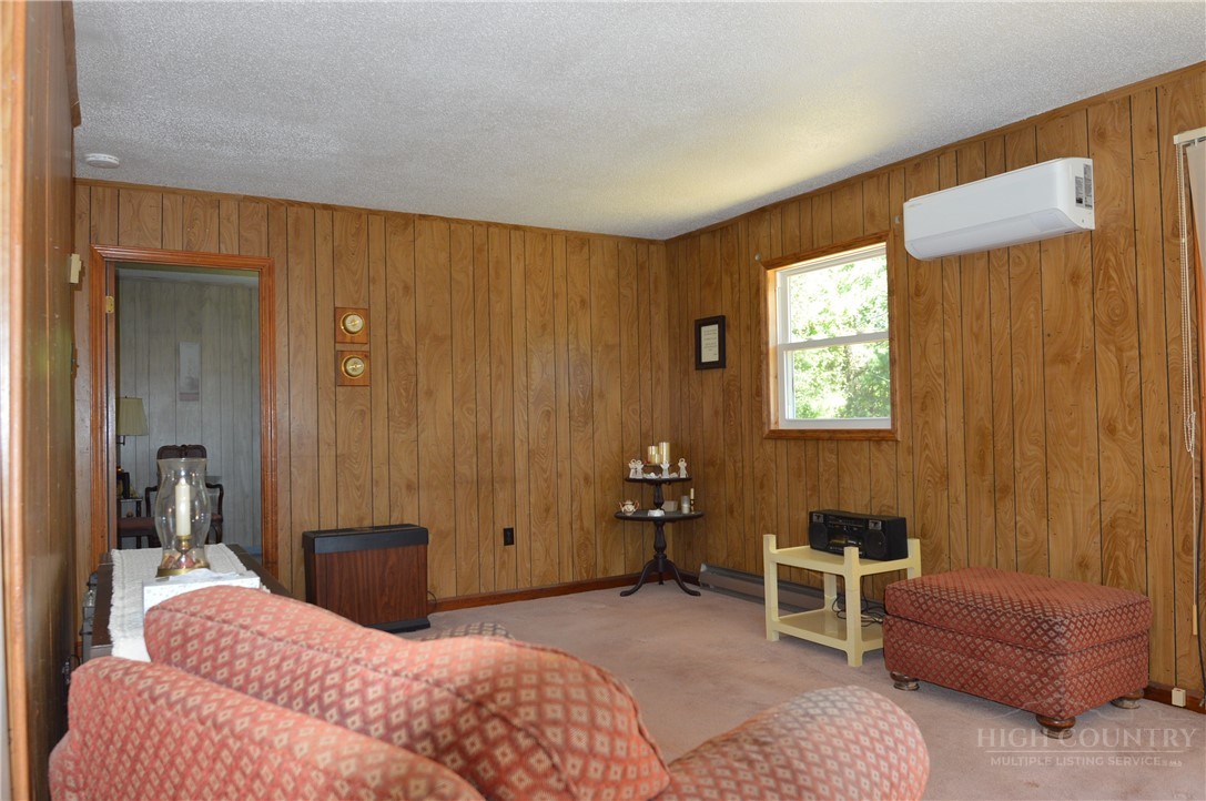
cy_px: 400
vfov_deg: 53.0
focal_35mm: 24
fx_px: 803
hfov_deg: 73.8
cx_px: 603
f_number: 4
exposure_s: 1/60
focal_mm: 16
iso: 400
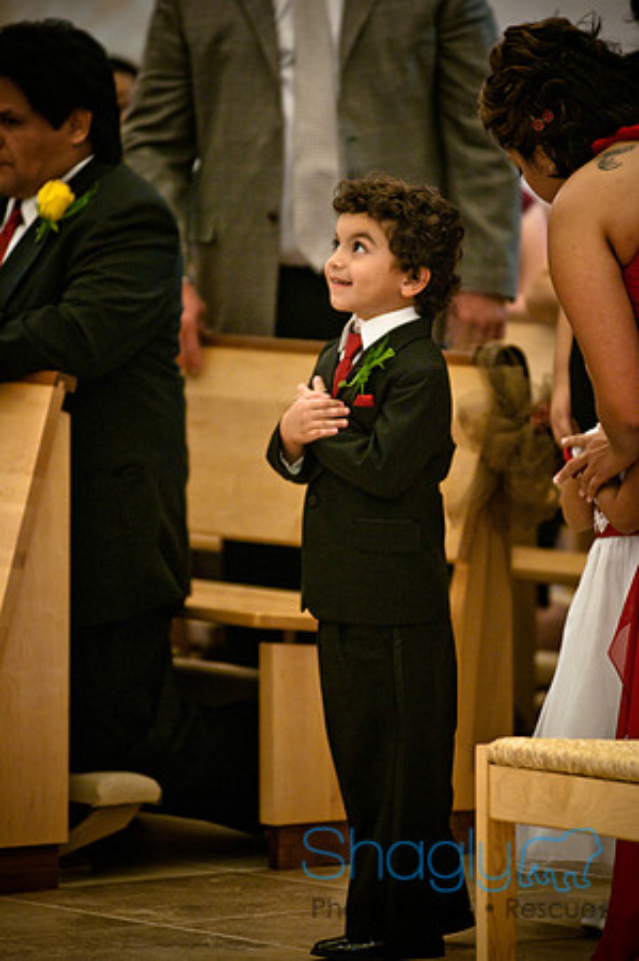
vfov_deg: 6.9
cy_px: 480
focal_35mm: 300
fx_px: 8005
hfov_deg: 4.6
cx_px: 320
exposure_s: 1/100
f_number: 2.8
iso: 400
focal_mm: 200
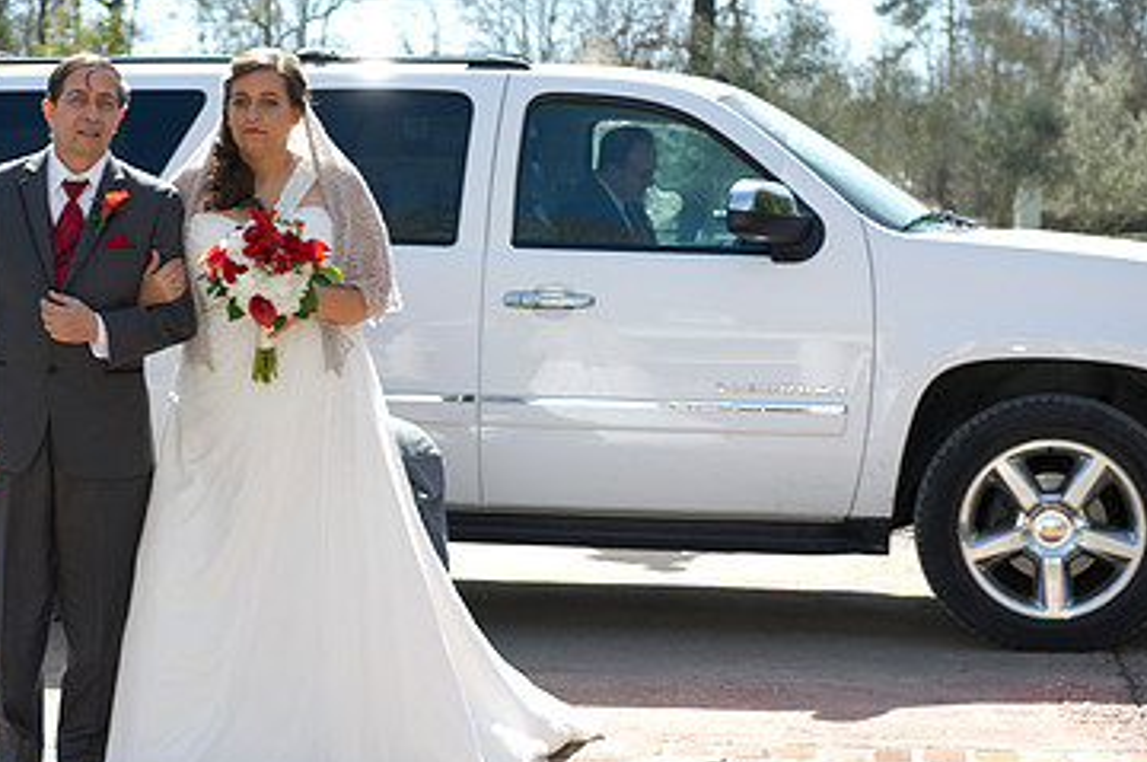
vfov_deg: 13.6
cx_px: 268
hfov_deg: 20.3
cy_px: 450
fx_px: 3182
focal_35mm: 100
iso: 100
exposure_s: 1/250
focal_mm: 62
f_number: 5.6
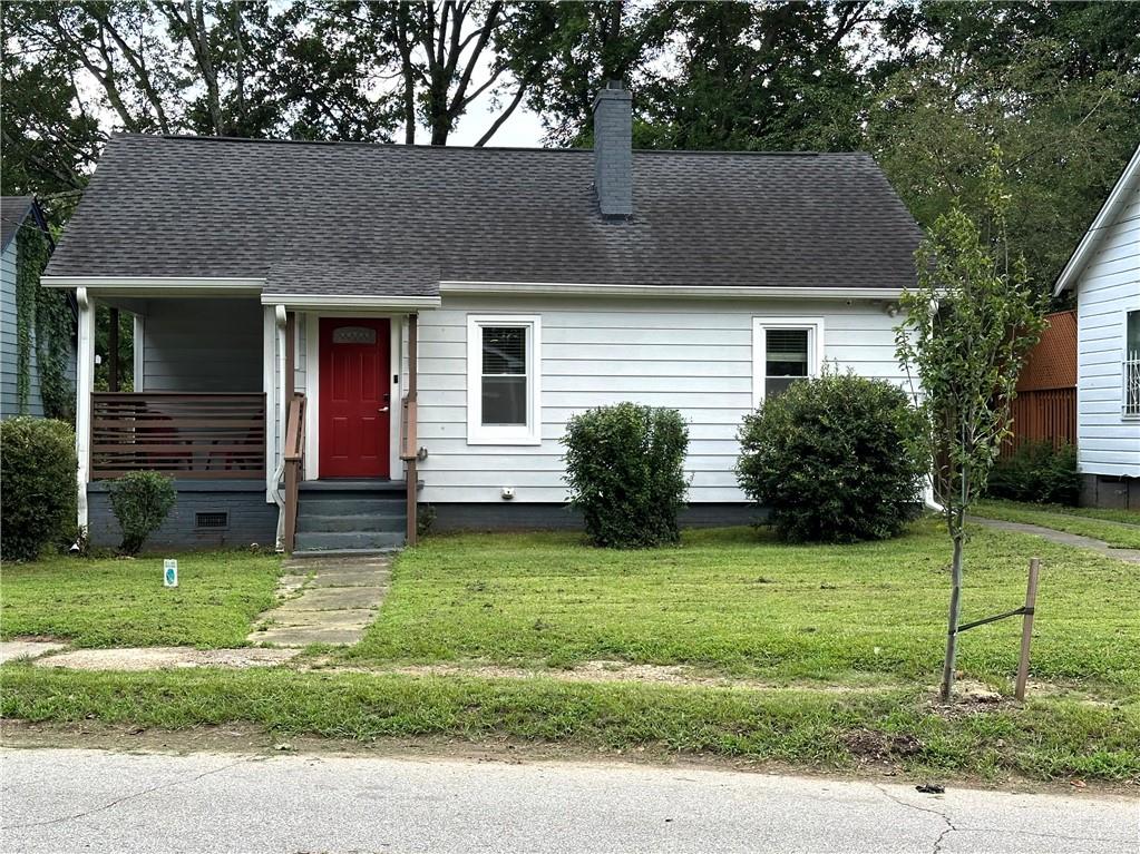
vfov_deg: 30.3
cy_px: 427
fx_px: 1581
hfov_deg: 39.7
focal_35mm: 48
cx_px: 570
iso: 64
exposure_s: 1/615
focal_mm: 6.86
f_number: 1.78
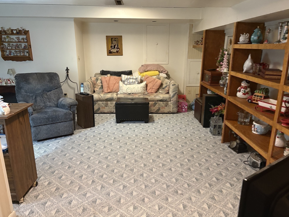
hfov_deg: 65.3
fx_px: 225
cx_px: 148
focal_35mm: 27
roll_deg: -0.5
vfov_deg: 51.4
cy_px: 111
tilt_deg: -15.6
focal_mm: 5.96
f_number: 1.6
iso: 500
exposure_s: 1/30
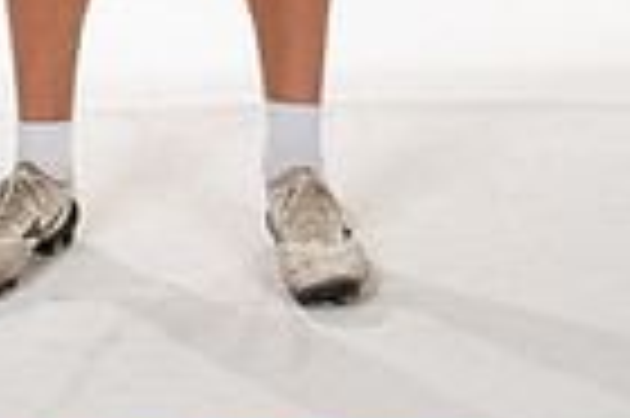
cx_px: 158
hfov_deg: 12.3
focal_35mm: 167
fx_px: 2919
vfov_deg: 7.7
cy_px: -521
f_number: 7.1
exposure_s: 1/320
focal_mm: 52
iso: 800
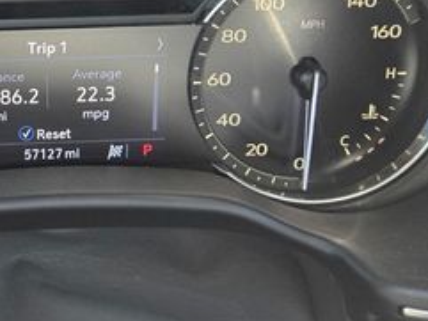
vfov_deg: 23.8
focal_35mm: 61
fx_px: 755
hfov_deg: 29.8
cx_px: 14
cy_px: 83
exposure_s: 1/180
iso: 160
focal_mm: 5.4
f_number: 1.8
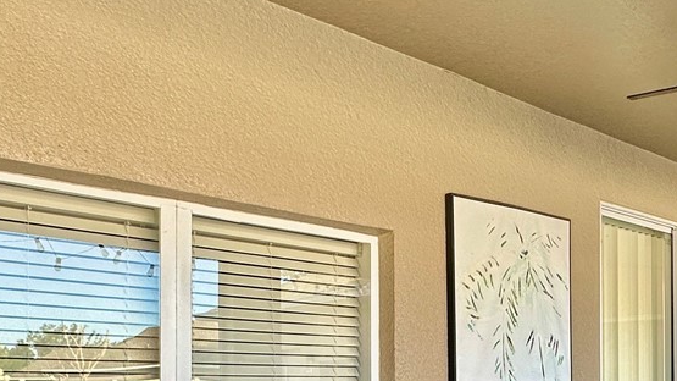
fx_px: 790
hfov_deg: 45.9
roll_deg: -0.3
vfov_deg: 25.6
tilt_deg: +0.6
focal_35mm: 44
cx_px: 437
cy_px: 388
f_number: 2.2
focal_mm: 2.22
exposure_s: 1/99
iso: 64
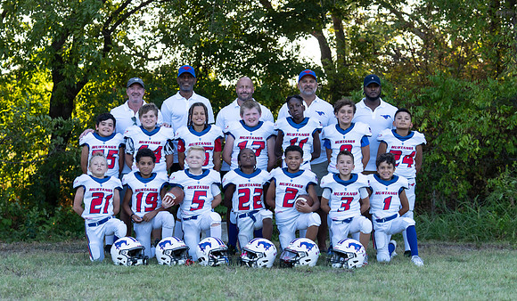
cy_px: 168
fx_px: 1329
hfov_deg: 22.0
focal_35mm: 96
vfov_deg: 12.9
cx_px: 242
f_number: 3.5
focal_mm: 75
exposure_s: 1/320
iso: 250
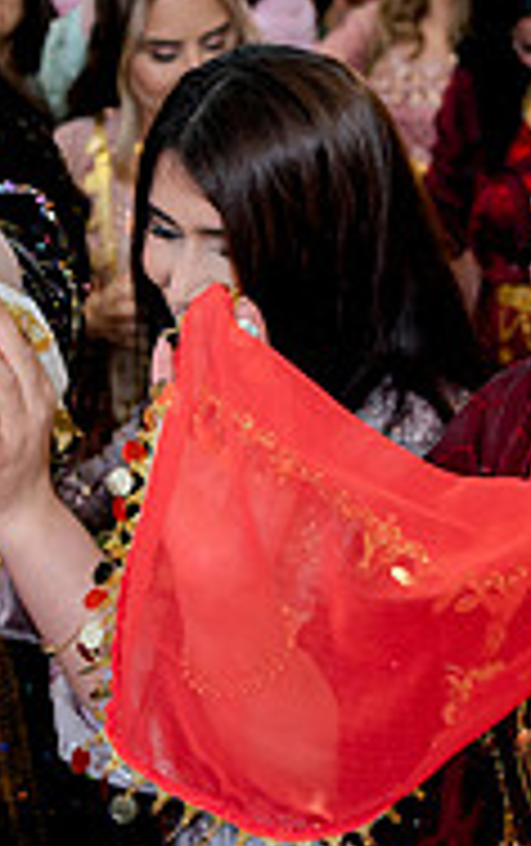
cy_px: 245
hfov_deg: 14.8
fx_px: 2031
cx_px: 454
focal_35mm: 88
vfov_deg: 23.4
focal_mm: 28
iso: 800
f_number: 2.8
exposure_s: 1/160
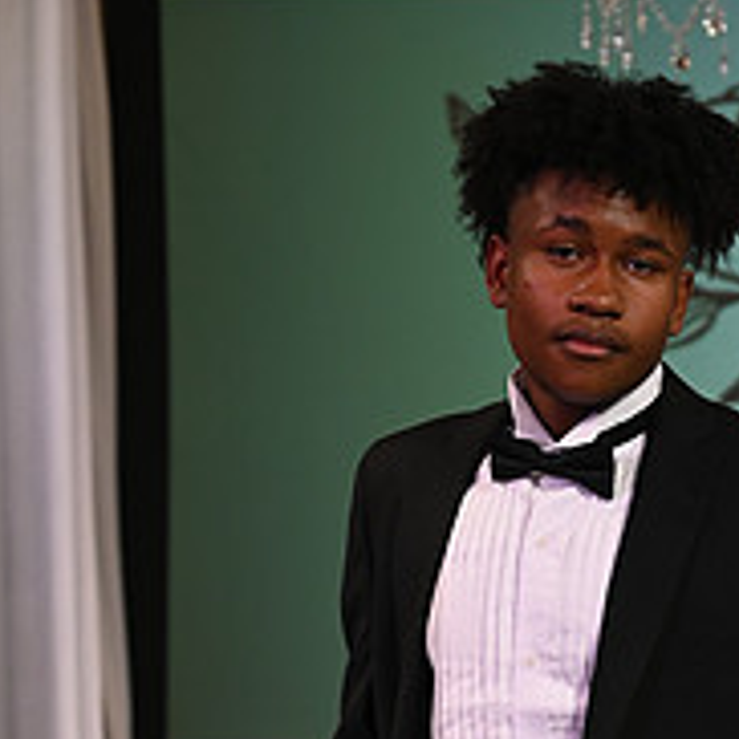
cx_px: 698
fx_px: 5241
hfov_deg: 8.0
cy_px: 1161
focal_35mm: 217
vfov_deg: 7.9
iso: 1000
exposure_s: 1/250
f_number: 6.3
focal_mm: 80
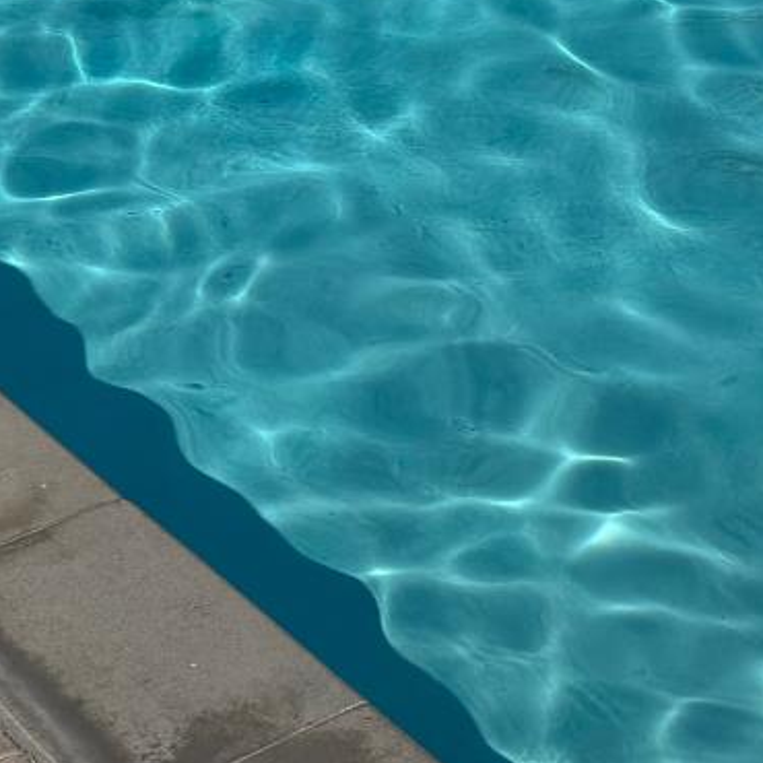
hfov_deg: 20.2
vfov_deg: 18.1
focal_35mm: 86
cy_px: -354
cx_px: 454
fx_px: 2145
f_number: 1.78
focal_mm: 6.76
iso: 80
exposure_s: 1/9009
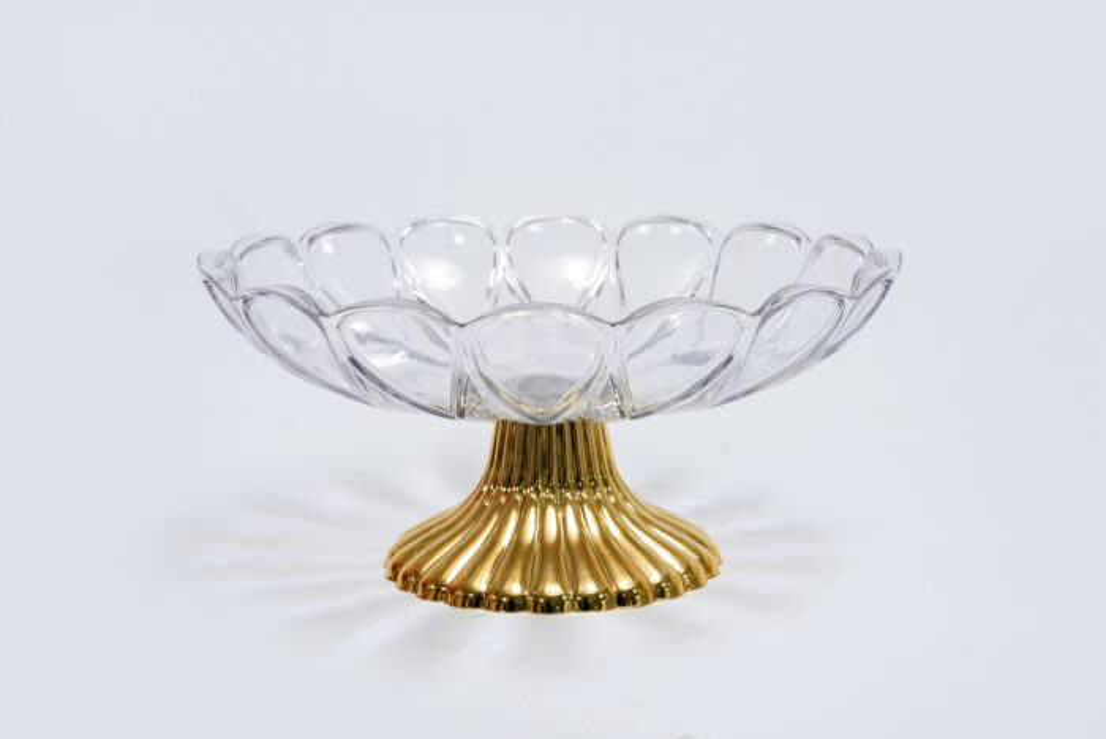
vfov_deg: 19.5
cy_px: 370
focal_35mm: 70
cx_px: 553
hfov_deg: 28.8
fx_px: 2152
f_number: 16
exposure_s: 1/160
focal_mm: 70
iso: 6400
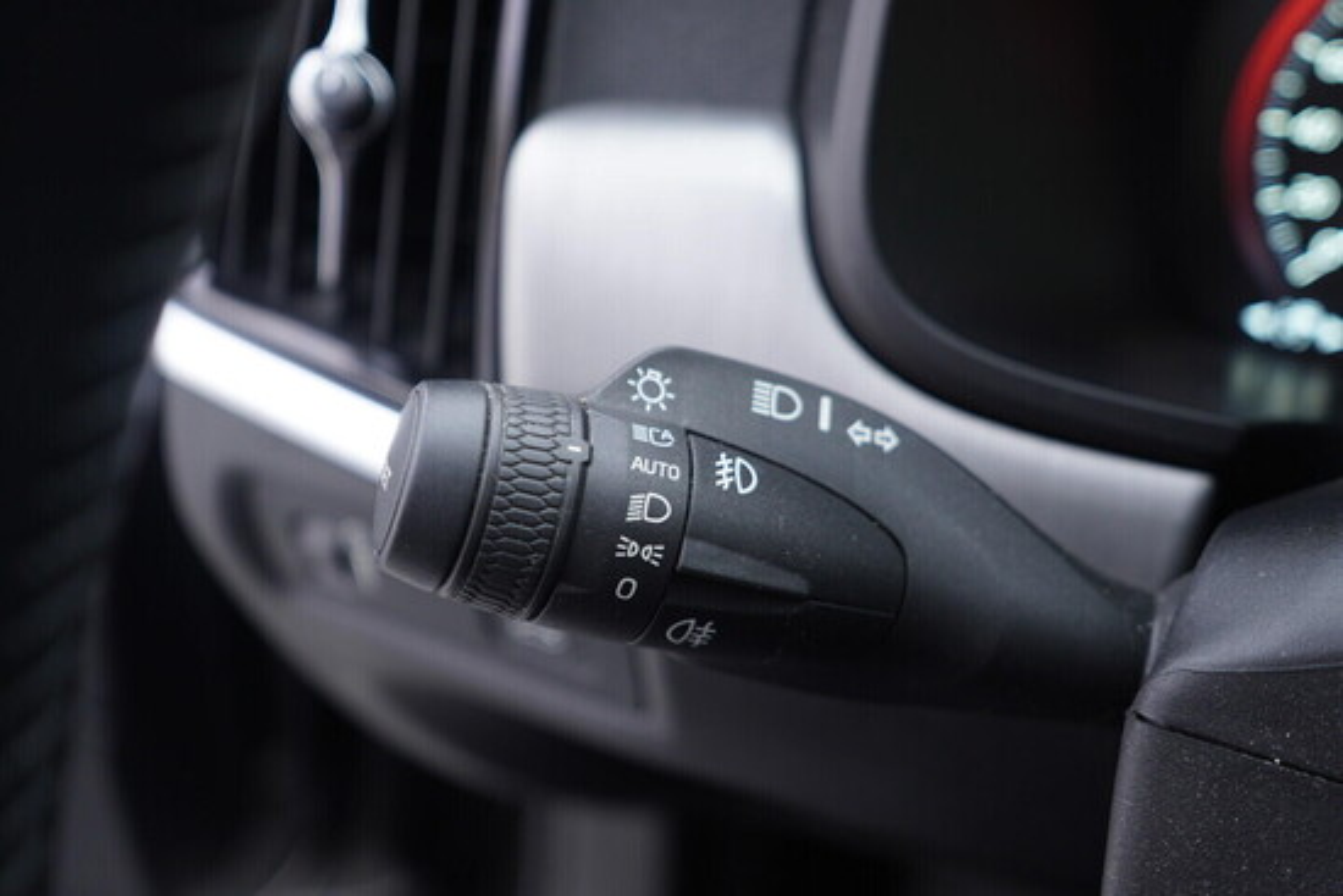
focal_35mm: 36
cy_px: 448
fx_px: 1343
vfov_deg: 36.9
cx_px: 672
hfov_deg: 53.1
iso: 200
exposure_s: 1/40
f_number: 2.8
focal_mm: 24
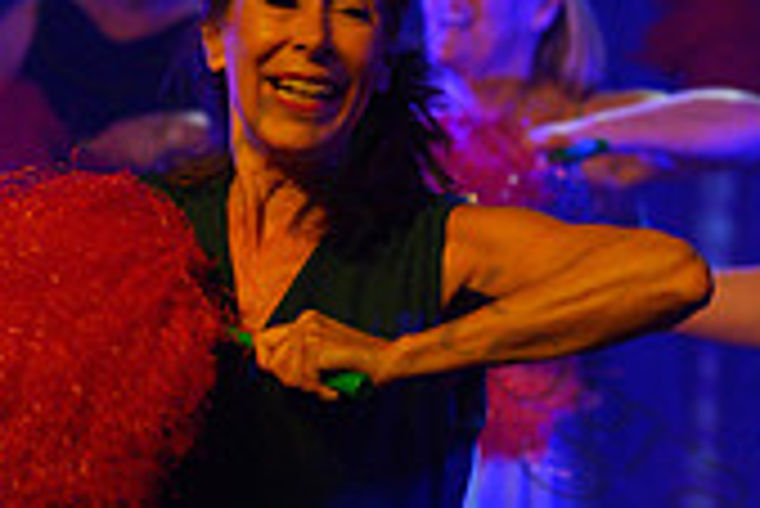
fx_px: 7966
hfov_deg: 5.5
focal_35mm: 377
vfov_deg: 3.7
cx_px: 202
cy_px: 110
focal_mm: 110
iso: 1250
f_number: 3.5
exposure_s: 1/160
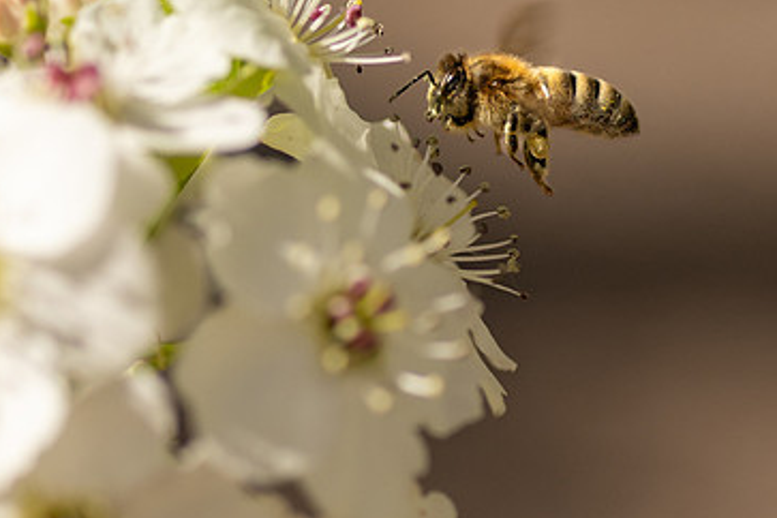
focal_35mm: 182
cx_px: 397
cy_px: 244
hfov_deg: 11.3
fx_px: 3928
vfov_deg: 7.5
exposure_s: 1/4000
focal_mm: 60
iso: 160
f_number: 3.2
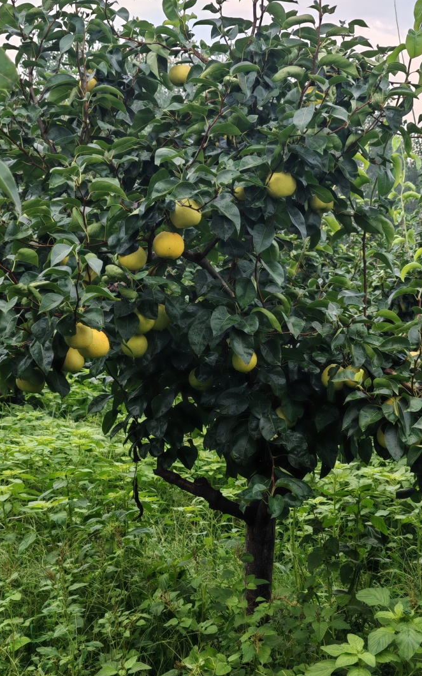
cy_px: 337
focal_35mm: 94
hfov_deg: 13.9
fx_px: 1729
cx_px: 229
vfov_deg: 22.1
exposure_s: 1/230
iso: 50
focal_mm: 8.67
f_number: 2.4
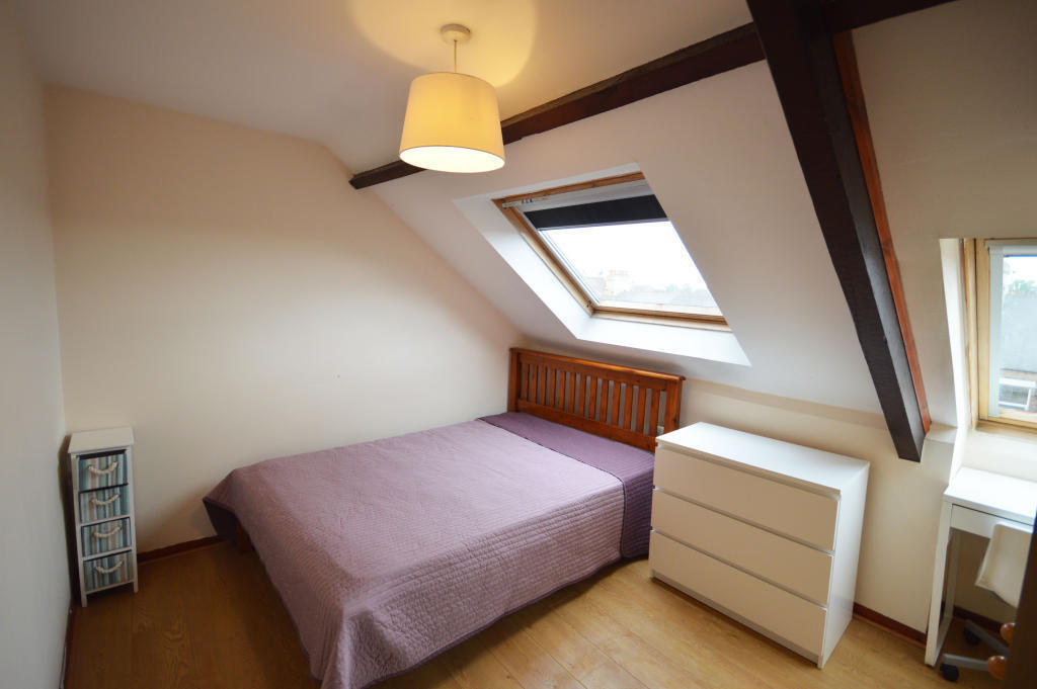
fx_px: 432
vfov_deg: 77.2
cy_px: 344
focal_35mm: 15
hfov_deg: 100.4
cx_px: 518
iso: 400
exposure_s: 1/80
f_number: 4.5
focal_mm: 10
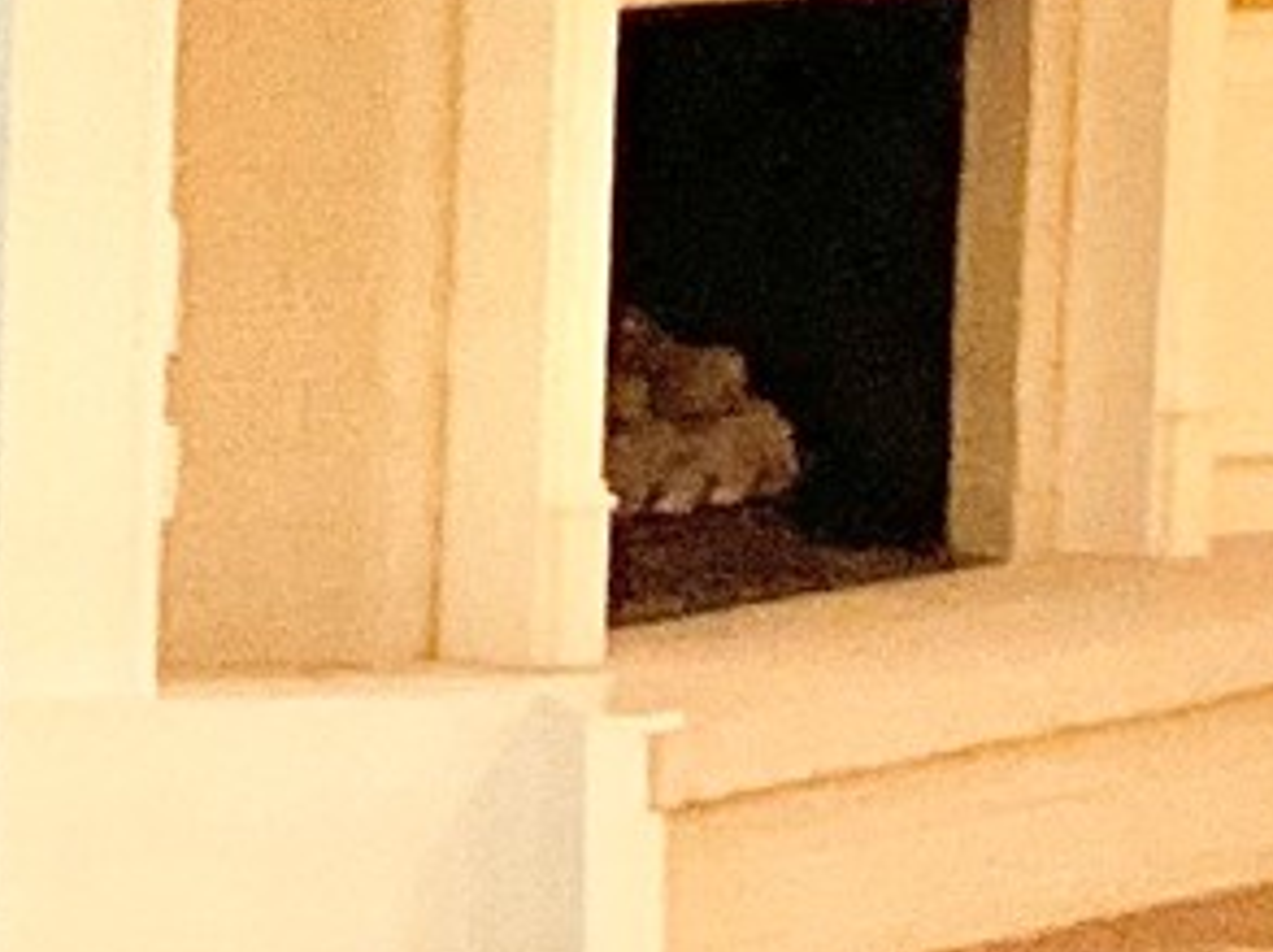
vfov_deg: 7.3
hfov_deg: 8.0
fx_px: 7456
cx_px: -2911
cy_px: 839
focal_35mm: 203
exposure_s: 1/60
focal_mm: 3
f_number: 1.8
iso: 250
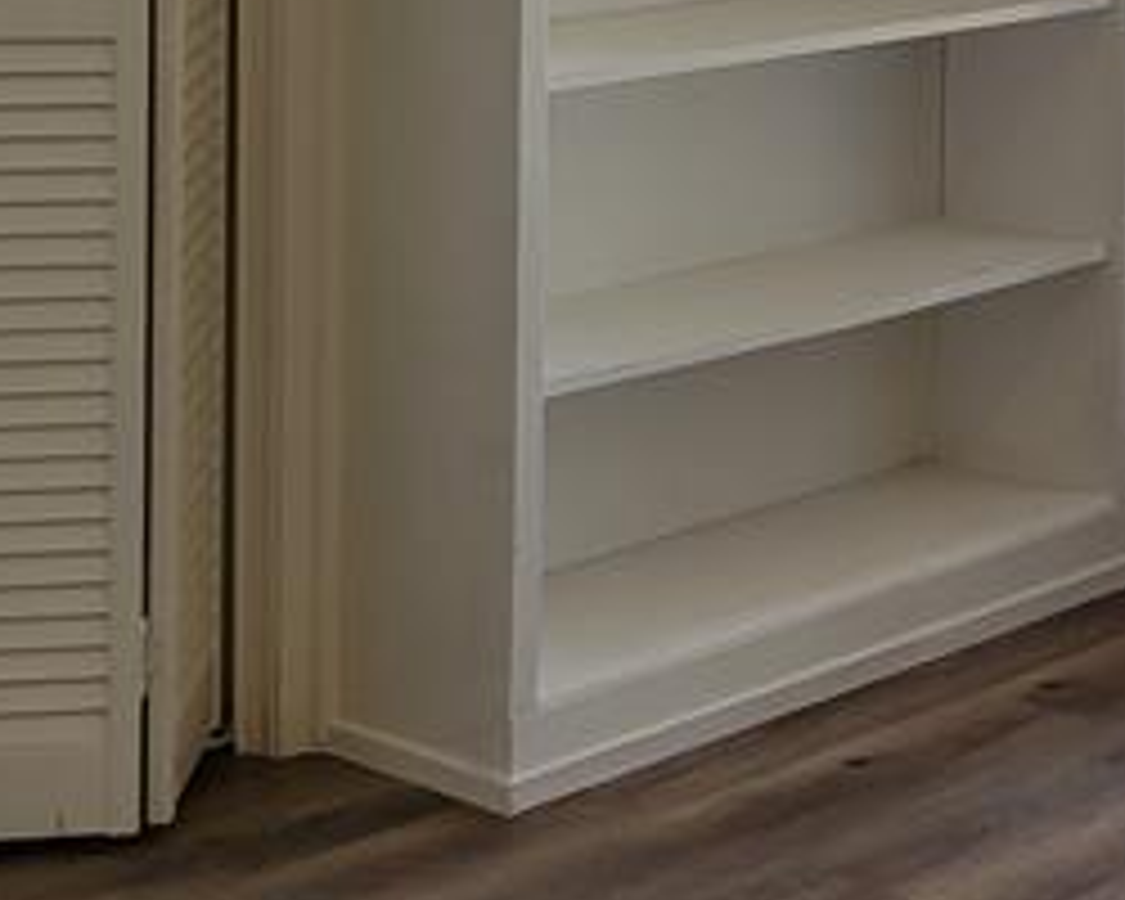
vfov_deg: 14.2
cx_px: 1197
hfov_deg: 17.9
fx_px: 3463
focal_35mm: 104
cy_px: -288
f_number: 1.8
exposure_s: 1/120
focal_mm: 5.4
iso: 64
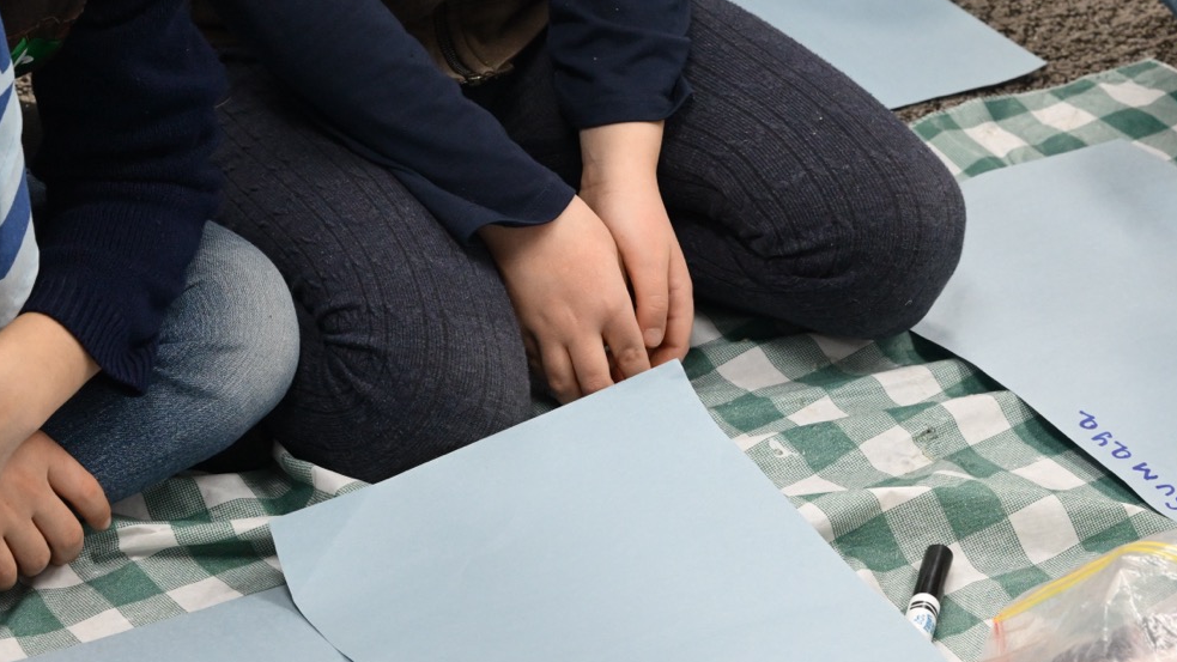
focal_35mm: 163
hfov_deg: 13.2
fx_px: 5087
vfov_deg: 7.4
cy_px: 67
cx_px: 606
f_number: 8
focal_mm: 85
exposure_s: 1/100
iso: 4000
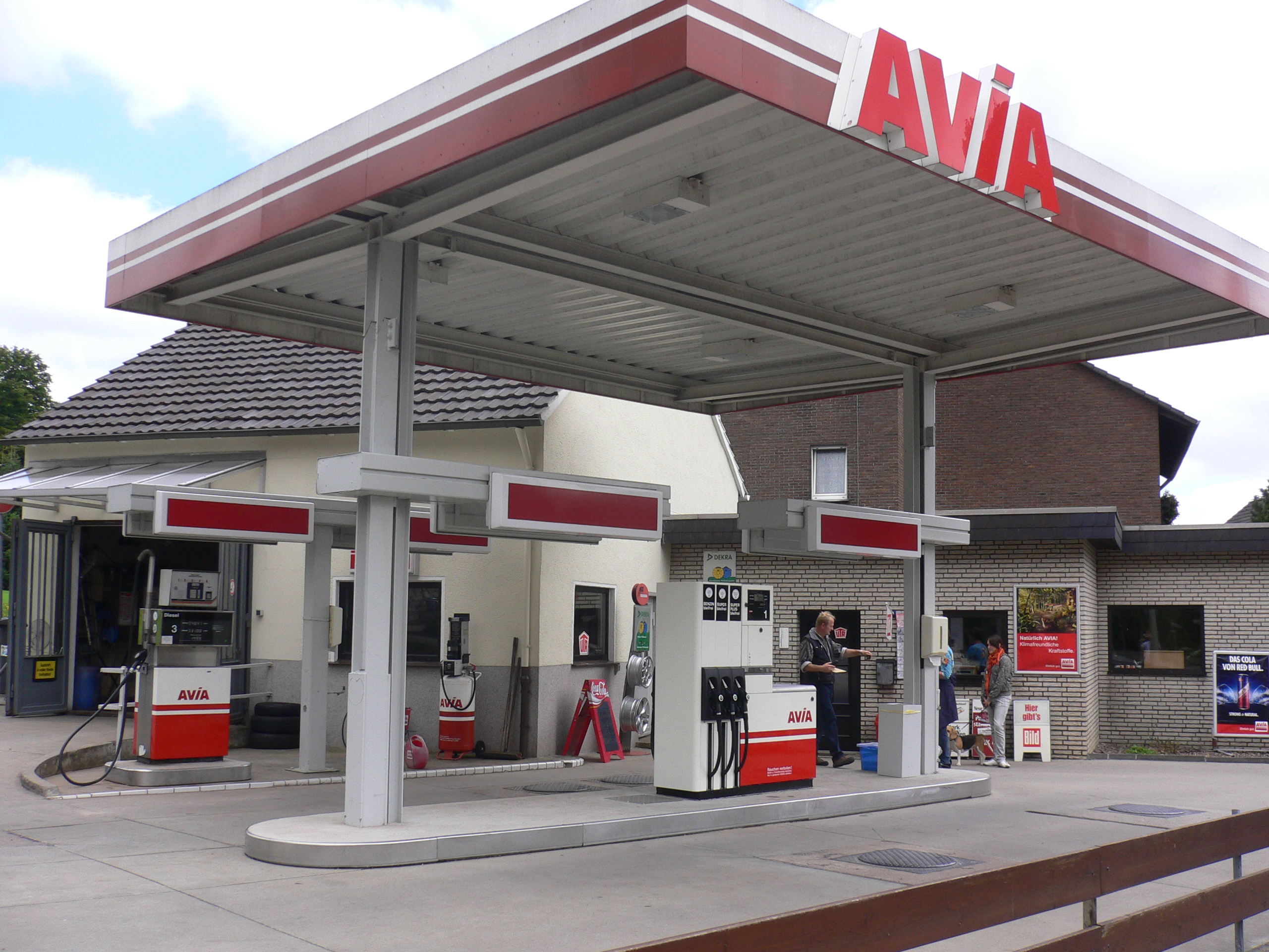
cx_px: 634
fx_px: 1283
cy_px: 476
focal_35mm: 35
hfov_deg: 52.6
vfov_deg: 40.7
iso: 80
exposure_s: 1/160
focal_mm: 5.8
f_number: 5.6
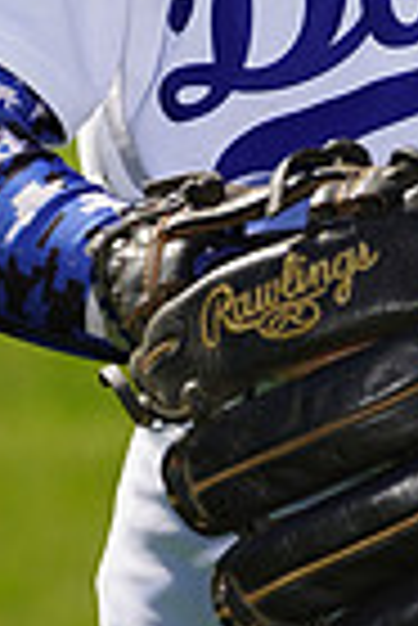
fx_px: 15166
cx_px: 456
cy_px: -360
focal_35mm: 873
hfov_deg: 1.6
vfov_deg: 2.4
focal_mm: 209
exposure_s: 1/250
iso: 100
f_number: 8
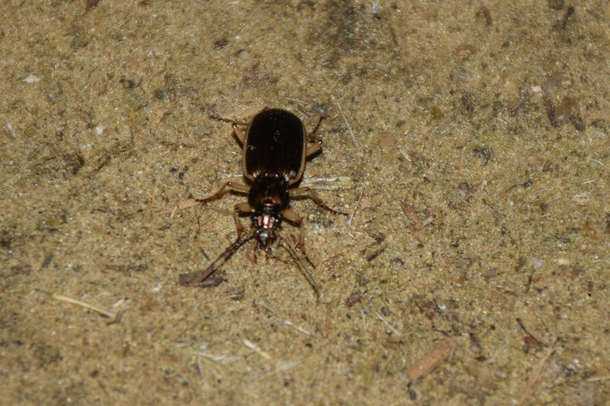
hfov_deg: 9.8
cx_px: 305
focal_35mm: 210
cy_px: 203
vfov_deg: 6.5
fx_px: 3557
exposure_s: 1/60
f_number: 7.1
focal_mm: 140
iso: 320
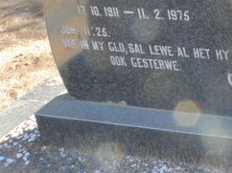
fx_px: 576
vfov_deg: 16.3
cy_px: -47
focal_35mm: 86
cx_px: 379
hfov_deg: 19.0
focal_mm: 4.6
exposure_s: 1/160
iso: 200
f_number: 5.6
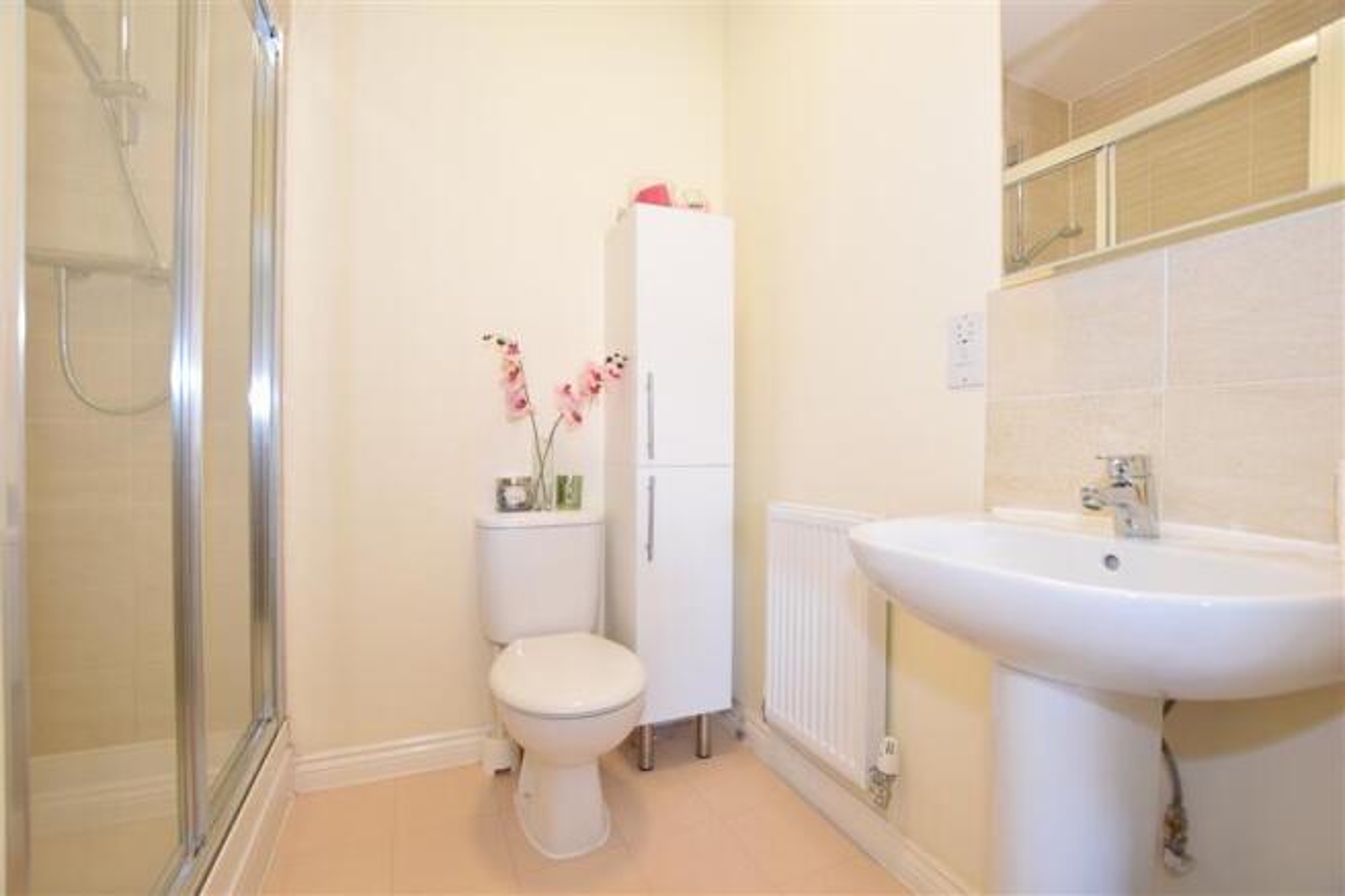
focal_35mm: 15
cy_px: 448
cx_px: 672
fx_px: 560
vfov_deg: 77.3
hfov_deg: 100.4
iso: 400
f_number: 5.6
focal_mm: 10
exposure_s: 1/13
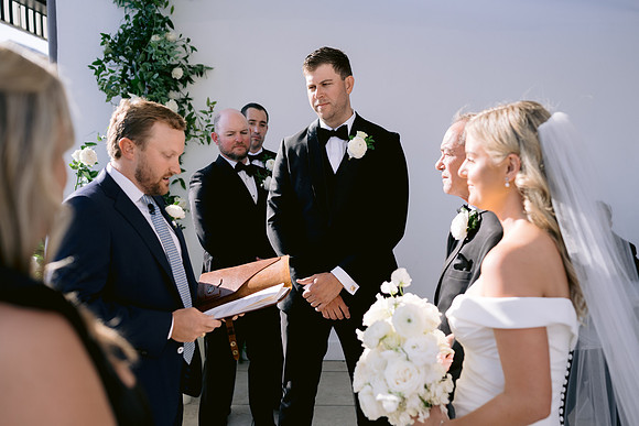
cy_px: 221
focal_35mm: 37
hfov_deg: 52.0
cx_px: 304
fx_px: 655
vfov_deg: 36.0
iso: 200
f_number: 2.8
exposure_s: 1/2000
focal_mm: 35
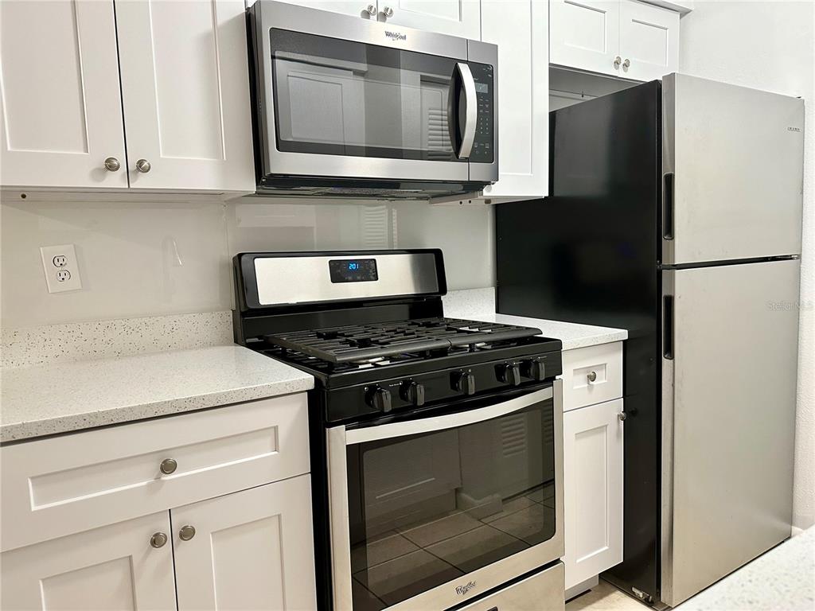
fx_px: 565
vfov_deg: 56.8
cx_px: 408
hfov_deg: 71.6
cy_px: 306
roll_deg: +1.5
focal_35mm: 24
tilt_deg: -6.6
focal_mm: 6.86
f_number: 1.78
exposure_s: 1/60
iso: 320
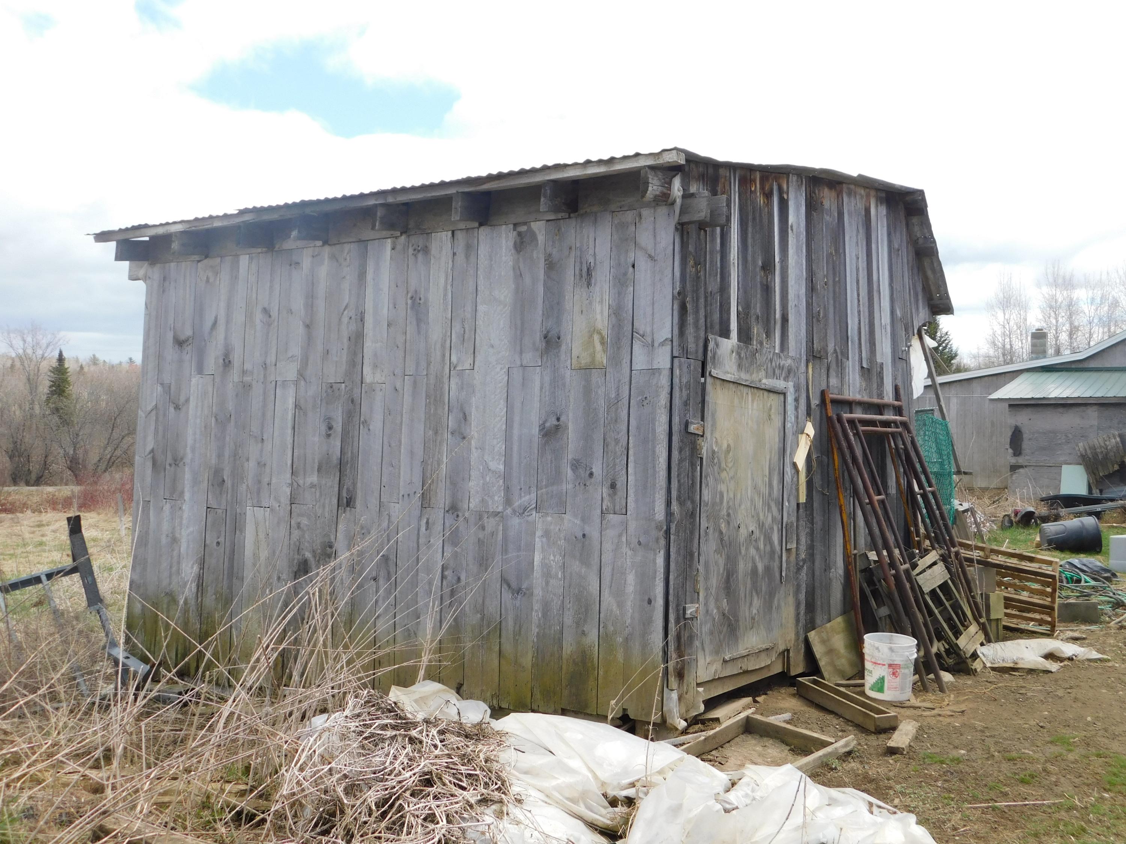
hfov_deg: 51.4
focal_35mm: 36
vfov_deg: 39.7
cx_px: 563
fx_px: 1171
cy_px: 422
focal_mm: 6.3
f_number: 3.5
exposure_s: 1/800
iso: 125
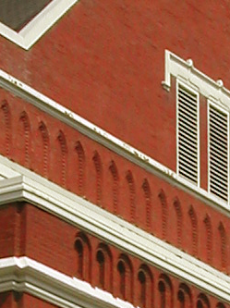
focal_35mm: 234
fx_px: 2077
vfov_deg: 8.4
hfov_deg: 6.3
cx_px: 228
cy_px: 355
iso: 100
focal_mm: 8
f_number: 7.6
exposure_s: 1/416
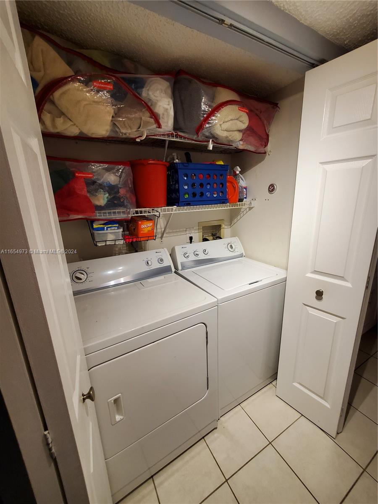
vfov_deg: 106.2
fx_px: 189
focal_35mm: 13
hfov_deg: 89.9
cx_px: 189
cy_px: 252
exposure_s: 1/59
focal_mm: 1.8
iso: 250
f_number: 2.2
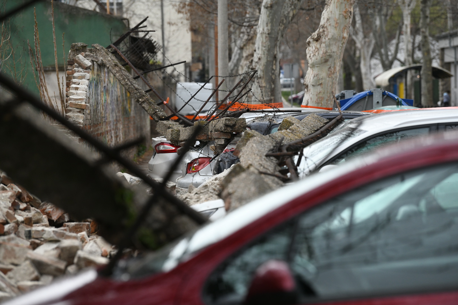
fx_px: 2035
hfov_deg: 12.8
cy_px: 152
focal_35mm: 160
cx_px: 229
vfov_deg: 8.6
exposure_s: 1/2500
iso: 1000
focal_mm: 160
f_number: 4
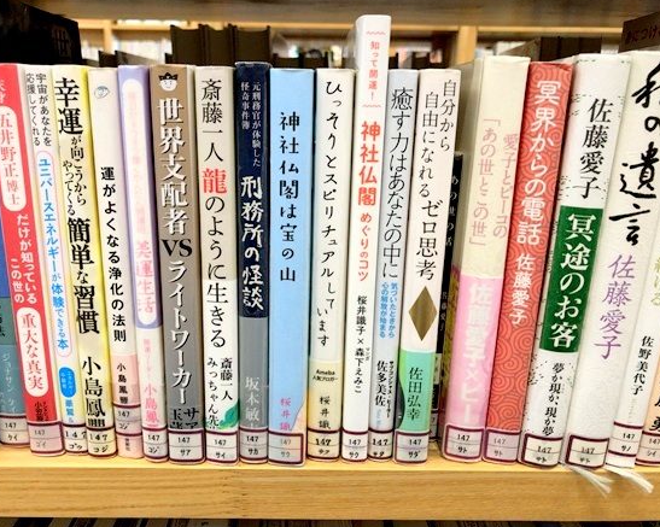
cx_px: 305
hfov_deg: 58.7
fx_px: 586
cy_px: 263
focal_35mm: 30
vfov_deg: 48.5
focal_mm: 3.99
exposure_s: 1/33
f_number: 1.8
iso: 32
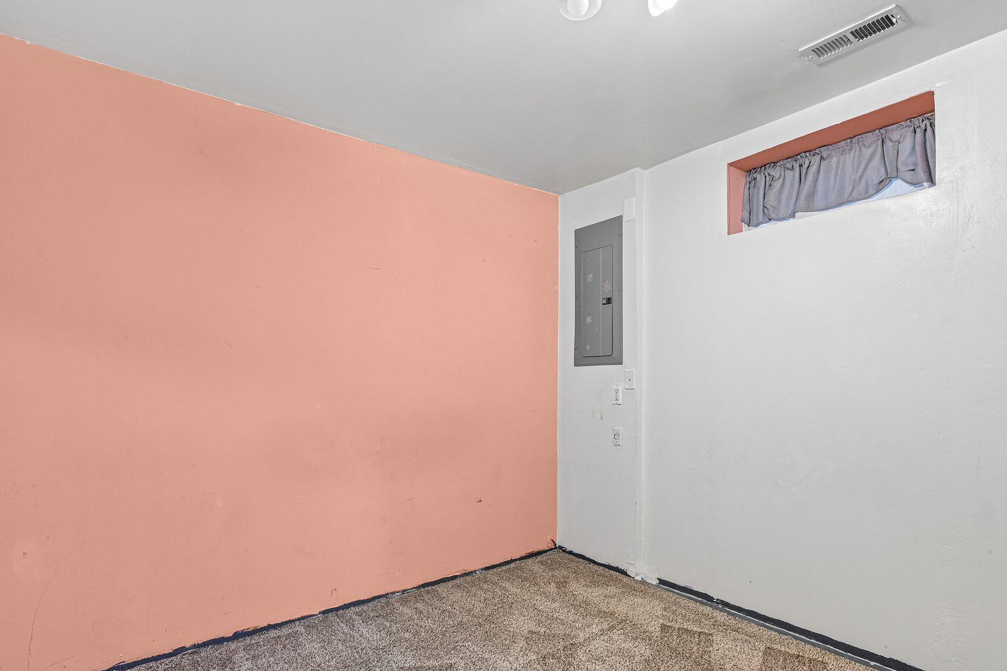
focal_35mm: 18
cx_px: 501
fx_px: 503
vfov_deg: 67.0
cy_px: 388
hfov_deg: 90.0
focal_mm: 14
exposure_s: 1/4
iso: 400
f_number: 8
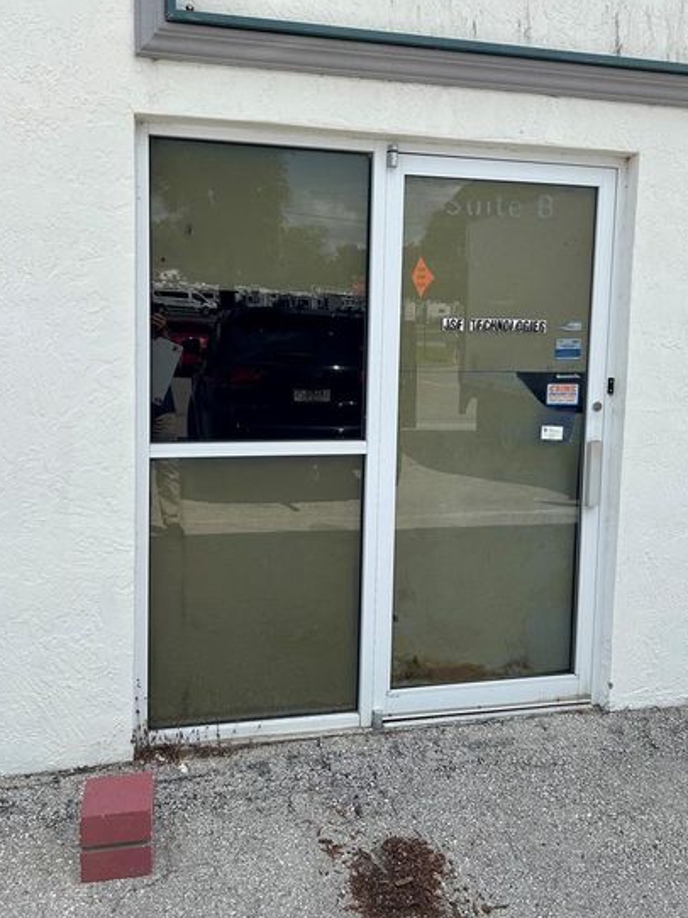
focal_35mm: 32
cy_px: 387
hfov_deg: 44.1
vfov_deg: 56.6
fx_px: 849
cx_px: 375
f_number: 1.5
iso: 50
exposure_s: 1/2457
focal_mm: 5.7
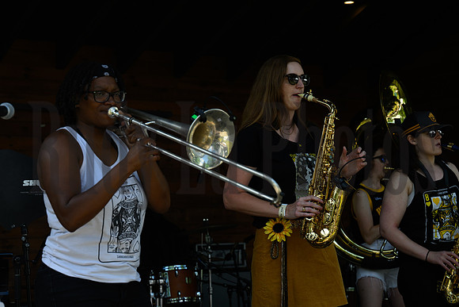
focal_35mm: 77
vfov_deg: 17.7
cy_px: 154
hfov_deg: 26.3
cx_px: 230
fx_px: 982
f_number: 5.6
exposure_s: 1/1600
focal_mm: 77
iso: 800
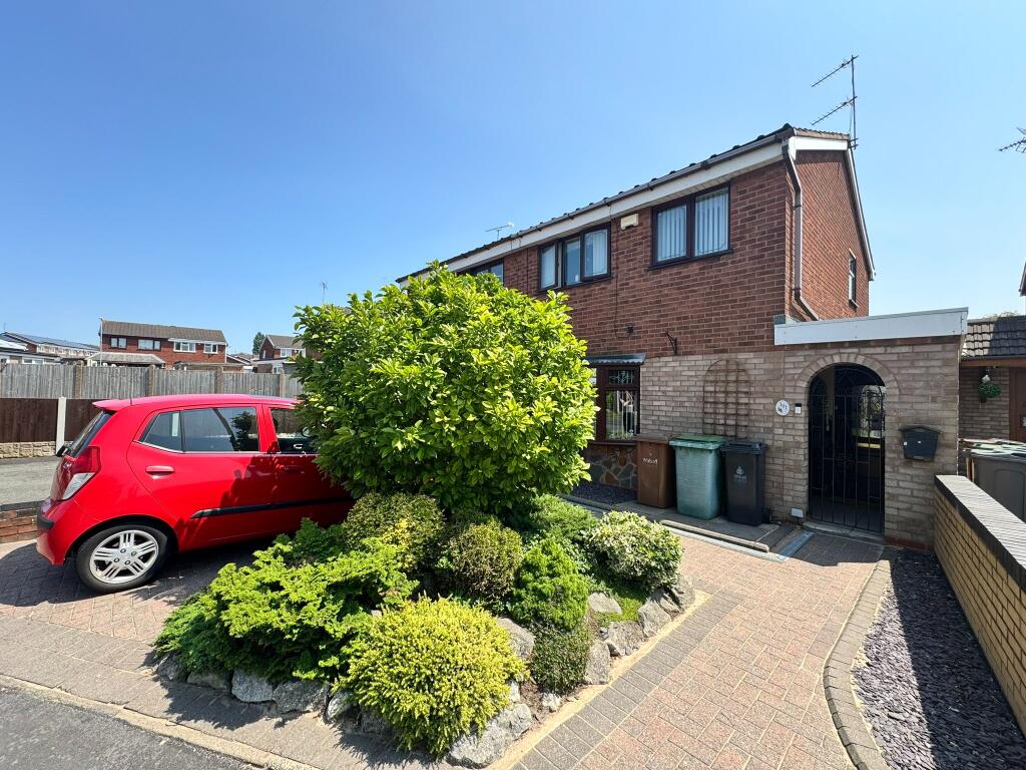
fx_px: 415
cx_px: 513
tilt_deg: +0.8
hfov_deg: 102.1
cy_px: 385
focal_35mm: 14
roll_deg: +0.2
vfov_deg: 85.7
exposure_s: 1/625
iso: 50
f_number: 2.2
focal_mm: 2.22
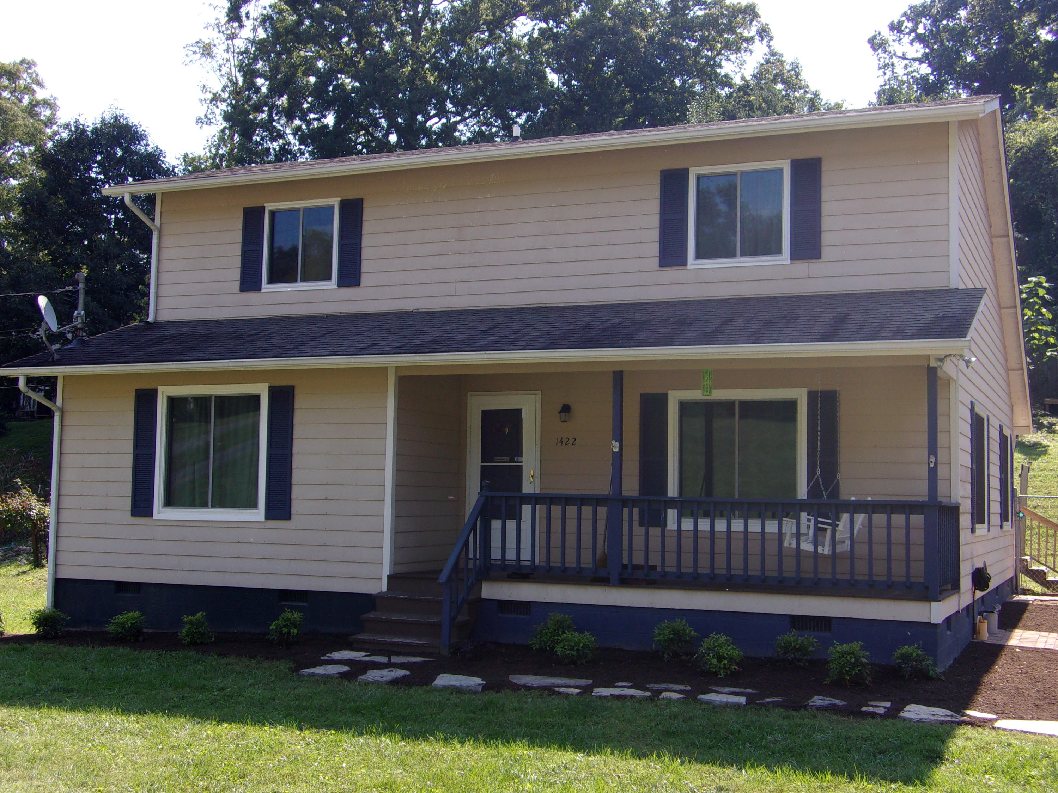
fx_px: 1284
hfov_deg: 44.8
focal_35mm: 42
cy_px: 396
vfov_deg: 34.3
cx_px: 529
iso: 80
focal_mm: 7.6
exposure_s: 1/300
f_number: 3.7
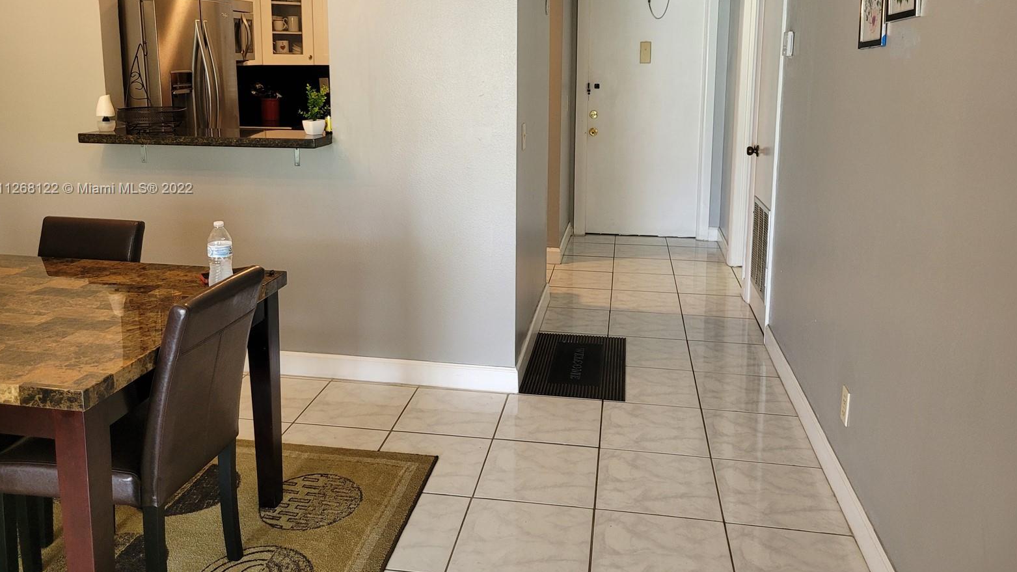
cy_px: 189
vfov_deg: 39.7
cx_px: 505
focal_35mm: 29
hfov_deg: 66.1
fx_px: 782
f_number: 1.8
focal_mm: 5.4
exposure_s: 1/120
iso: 250
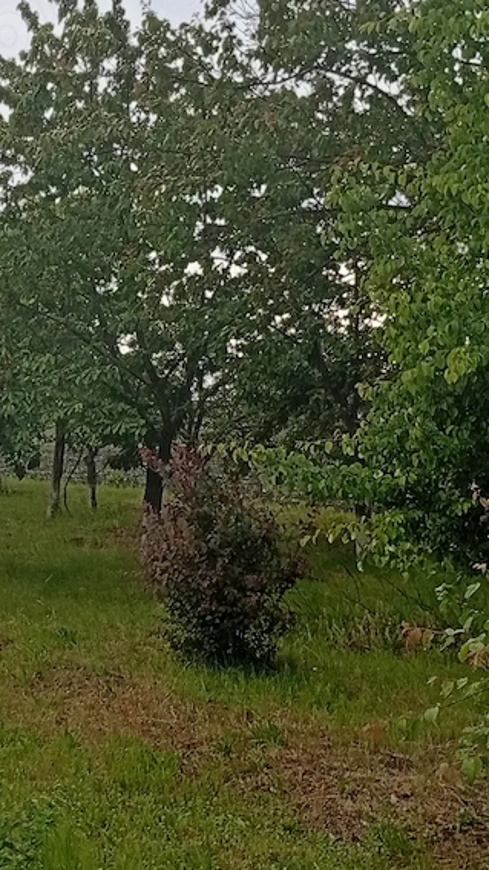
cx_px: -118
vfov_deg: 30.6
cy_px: 466
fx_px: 1590
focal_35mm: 69
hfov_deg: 16.6
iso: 50
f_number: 1.8
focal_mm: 3.98
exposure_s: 1/132
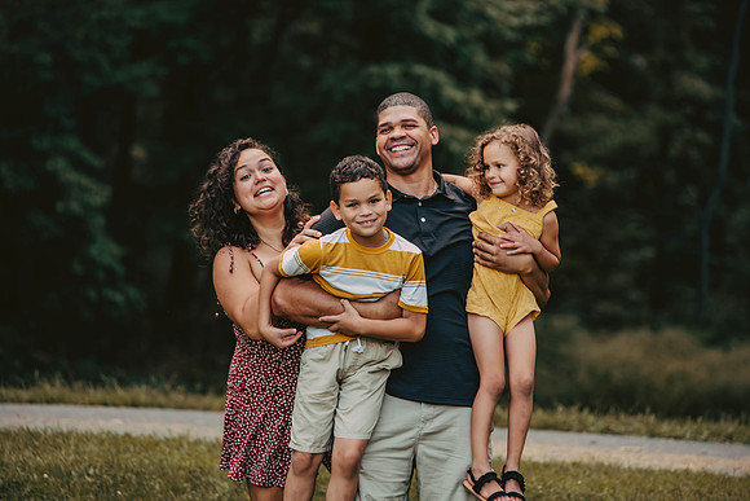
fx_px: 3542
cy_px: 250
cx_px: 375
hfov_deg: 12.1
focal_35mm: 170
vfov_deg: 8.1
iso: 250
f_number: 3.5
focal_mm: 170
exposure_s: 1/160
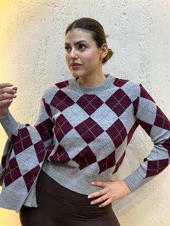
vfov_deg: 39.6
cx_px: 85
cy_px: 113
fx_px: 314
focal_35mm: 48
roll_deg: -0.1
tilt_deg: -8.9
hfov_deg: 30.3
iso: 80
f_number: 1.78
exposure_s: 1/100
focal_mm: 6.76
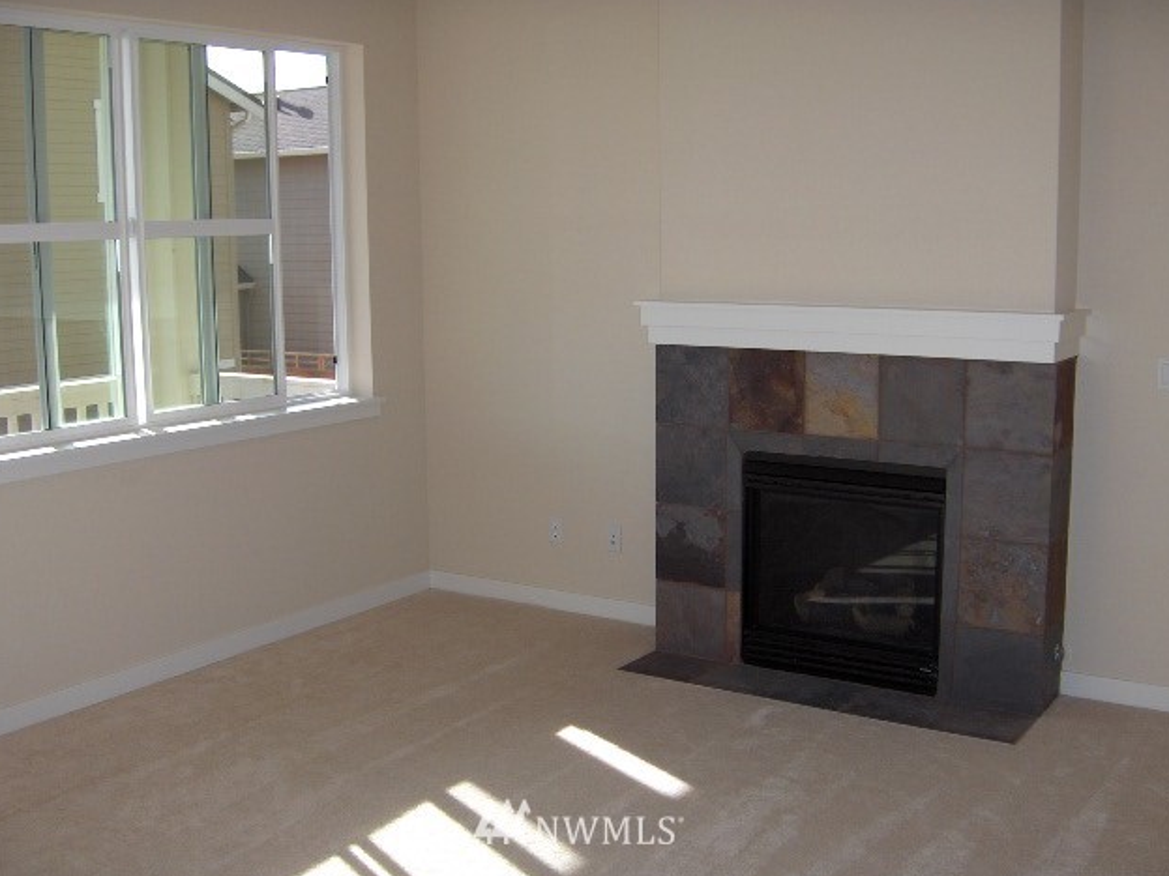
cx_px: 579
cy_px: 444
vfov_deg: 36.0
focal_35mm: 40
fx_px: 1351
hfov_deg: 46.8
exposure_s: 1/325
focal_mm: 8
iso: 100
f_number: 2.8
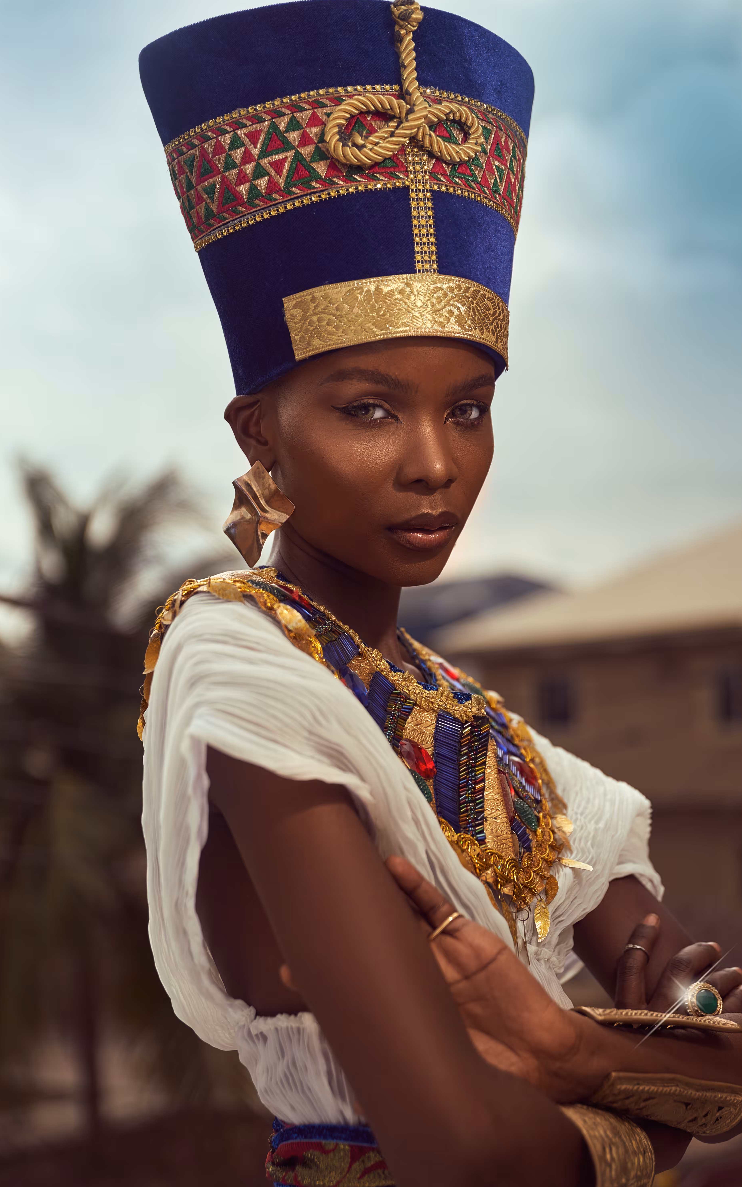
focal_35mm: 61
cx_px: 397
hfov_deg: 21.3
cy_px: 585
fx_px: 1974
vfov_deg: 33.5
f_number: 2.8
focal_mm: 59
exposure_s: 1/3200
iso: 160
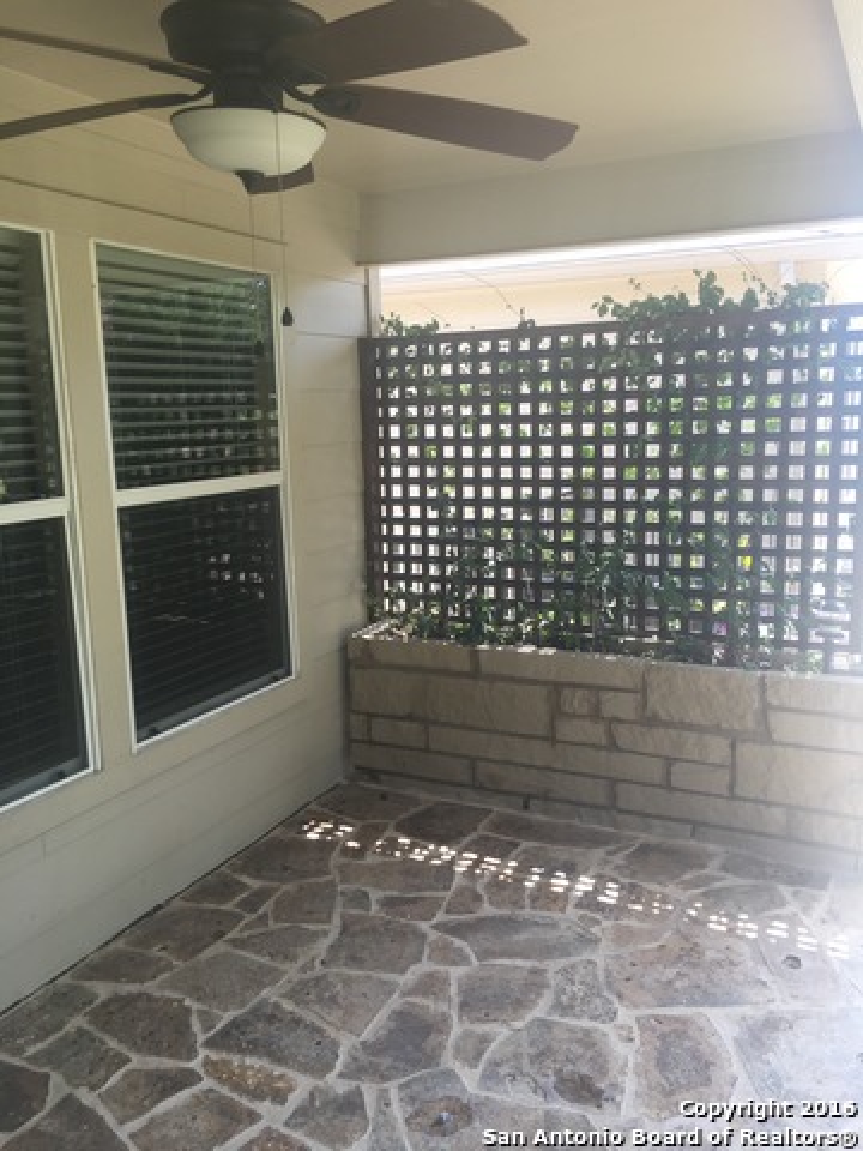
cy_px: 576
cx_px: 432
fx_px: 964
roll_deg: -0.3
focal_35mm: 29
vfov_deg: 61.7
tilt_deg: -10.2
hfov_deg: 48.2
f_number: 2.2
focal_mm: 4.15
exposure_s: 1/128
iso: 25
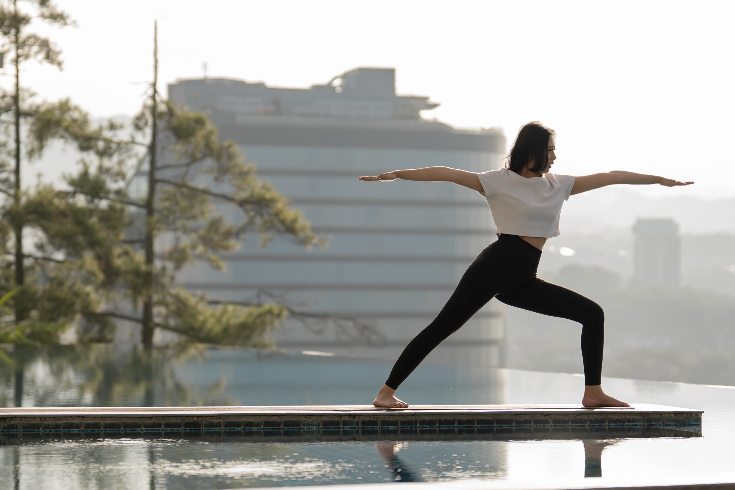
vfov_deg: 10.1
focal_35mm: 136
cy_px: 245
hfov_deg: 15.1
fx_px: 2777
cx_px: 368
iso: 50
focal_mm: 91
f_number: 2.8
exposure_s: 1/1000
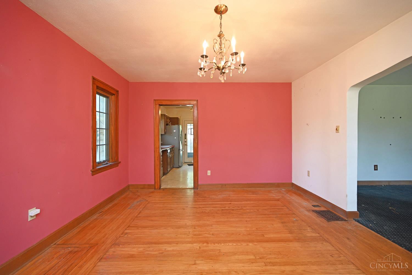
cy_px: 138
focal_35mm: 14
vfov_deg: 81.2
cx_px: 206
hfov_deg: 104.3
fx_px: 160
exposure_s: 1/60
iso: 800
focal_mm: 14
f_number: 4
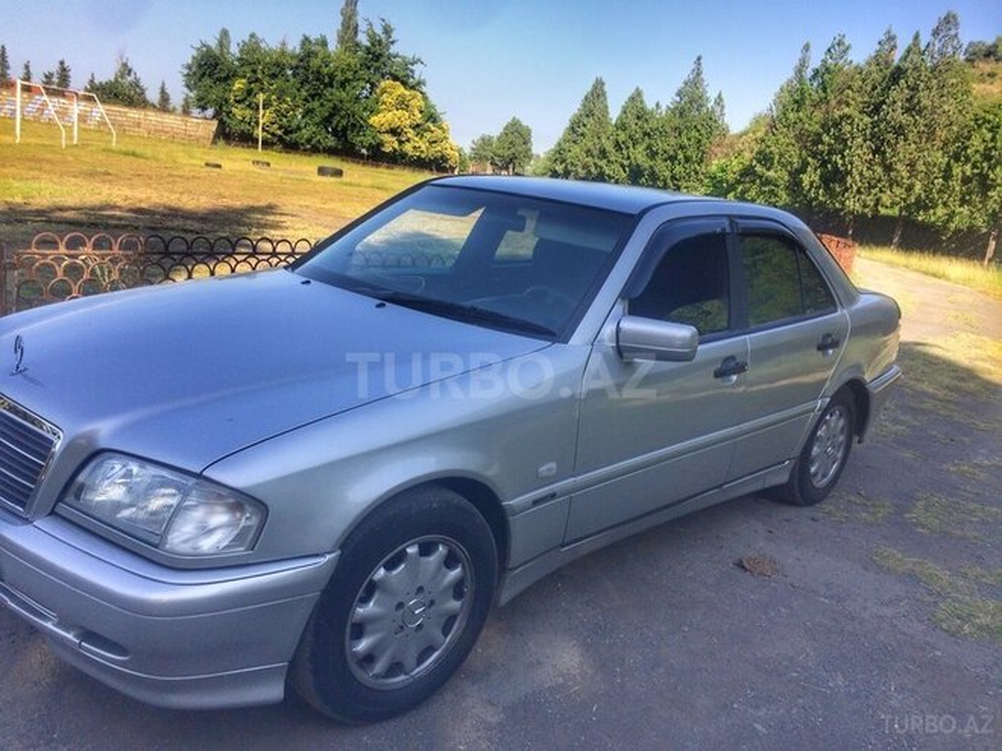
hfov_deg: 61.7
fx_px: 839
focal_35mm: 29
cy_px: 376
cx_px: 501
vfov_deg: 48.2
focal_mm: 4.15
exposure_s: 1/977
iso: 32
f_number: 2.2
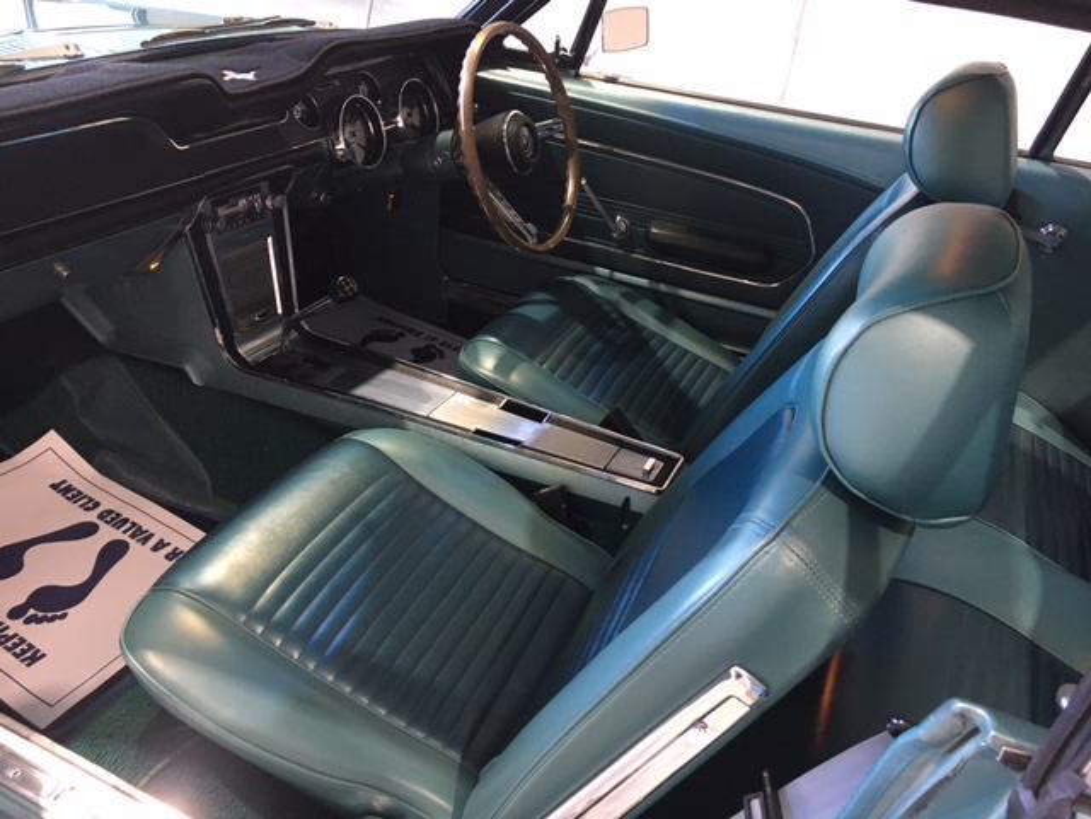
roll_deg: -5.4
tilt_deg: -30.9
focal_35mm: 29
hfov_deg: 61.7
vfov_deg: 48.2
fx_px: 914
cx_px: 546
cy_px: 410
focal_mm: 4.15
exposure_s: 1/33
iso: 160
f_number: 2.2
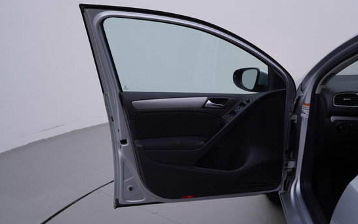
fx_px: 361
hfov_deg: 52.8
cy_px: 107
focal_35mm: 37
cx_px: 179
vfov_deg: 34.4
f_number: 4.5
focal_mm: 24
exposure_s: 1/100
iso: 125
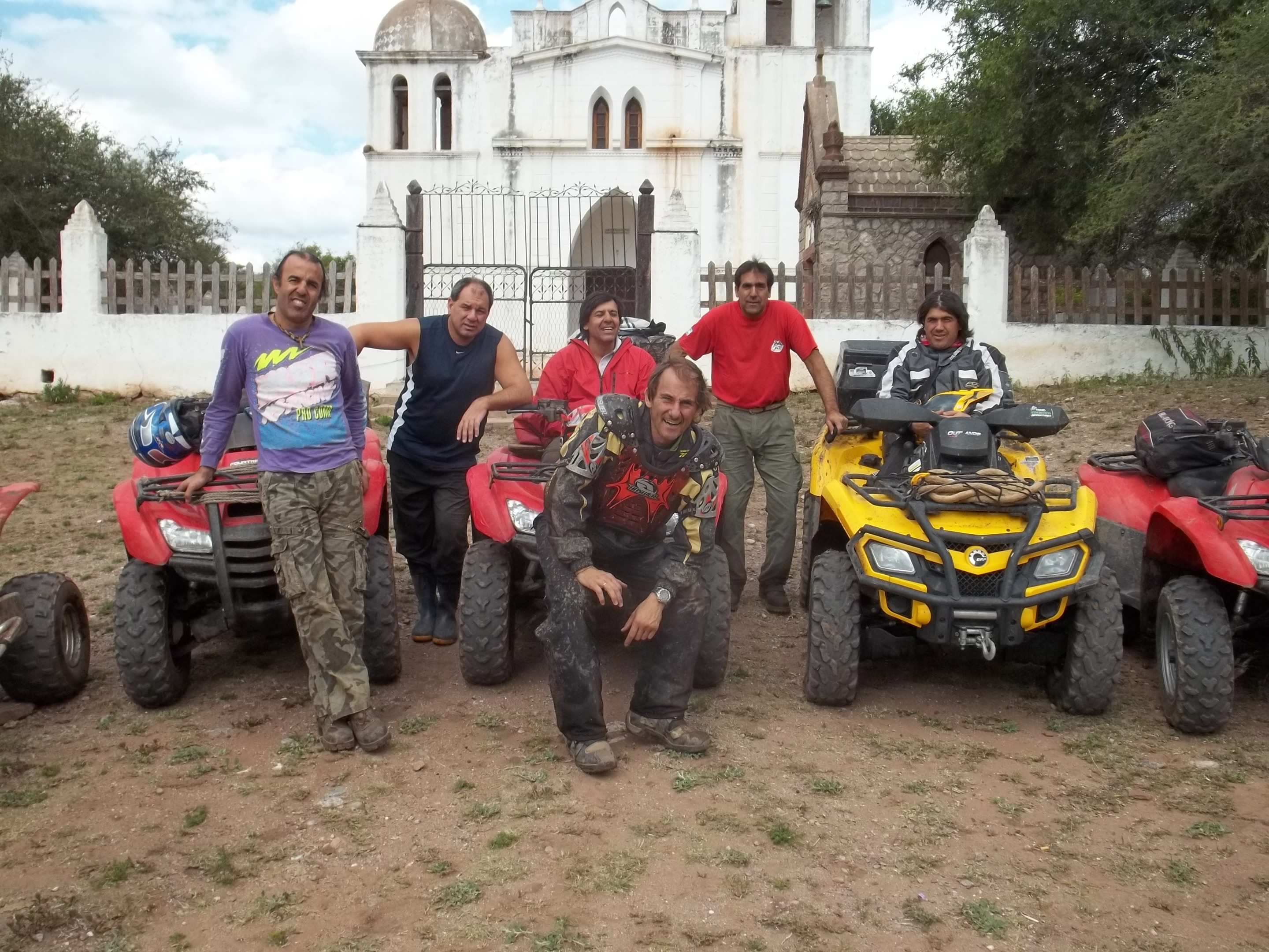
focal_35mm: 33
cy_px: 476
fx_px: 1210
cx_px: 634
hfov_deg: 55.4
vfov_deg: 42.9
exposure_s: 1/100
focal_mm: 5.9
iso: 64
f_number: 8
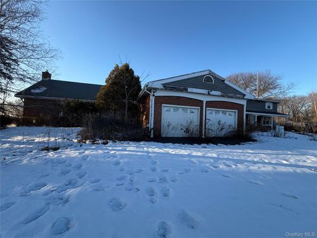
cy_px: 119
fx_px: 128
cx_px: 158
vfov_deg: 85.7
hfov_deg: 102.1
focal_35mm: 14
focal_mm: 2.22
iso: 40
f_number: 2.2
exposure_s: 1/596
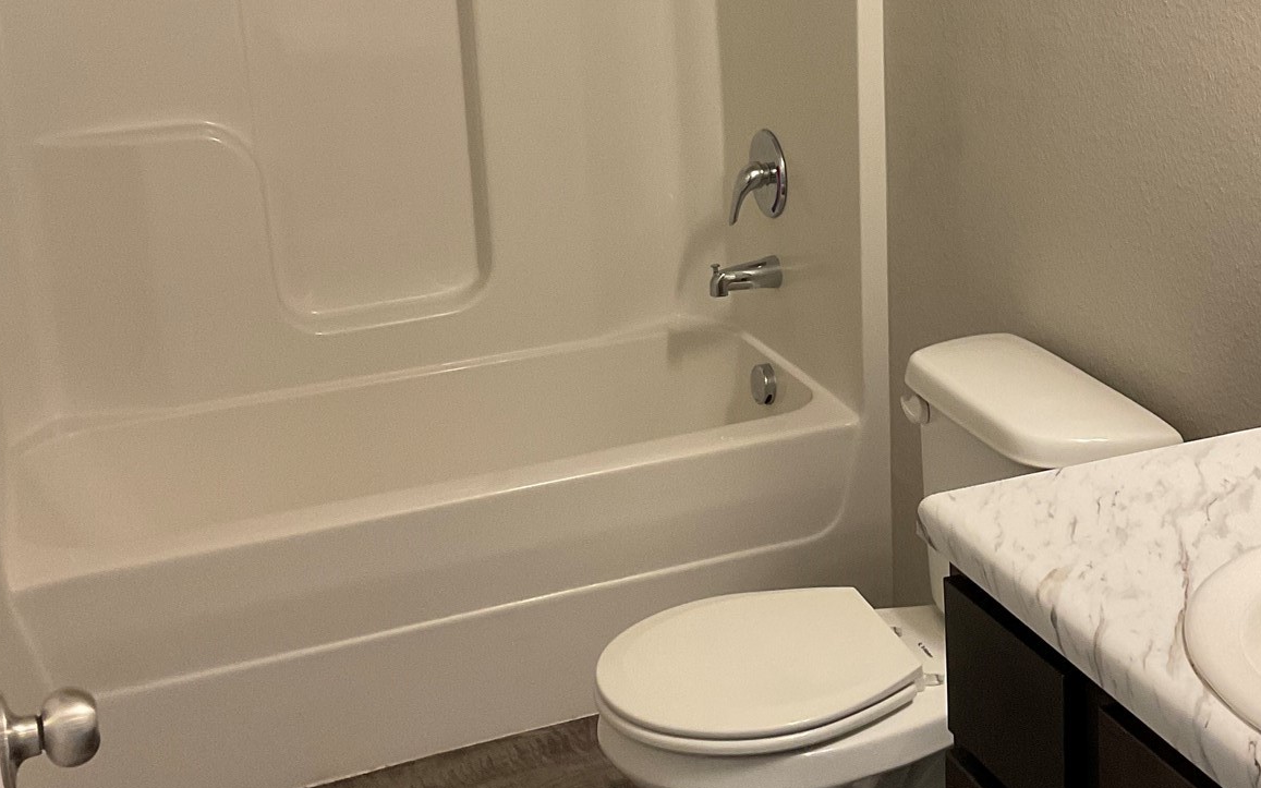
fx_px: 1753
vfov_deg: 25.1
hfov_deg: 39.4
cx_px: 775
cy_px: 201
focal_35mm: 51
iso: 100
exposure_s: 1/60
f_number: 1.8
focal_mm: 3
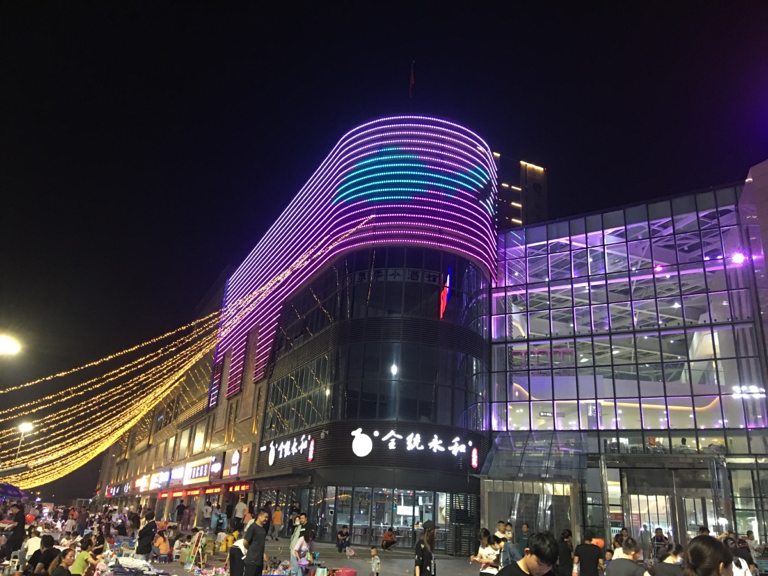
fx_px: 643
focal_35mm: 29
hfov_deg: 61.7
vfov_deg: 48.2
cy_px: 288
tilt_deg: +21.1
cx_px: 384
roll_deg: -3.7
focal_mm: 4.15
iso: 100
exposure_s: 1/8
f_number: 2.2
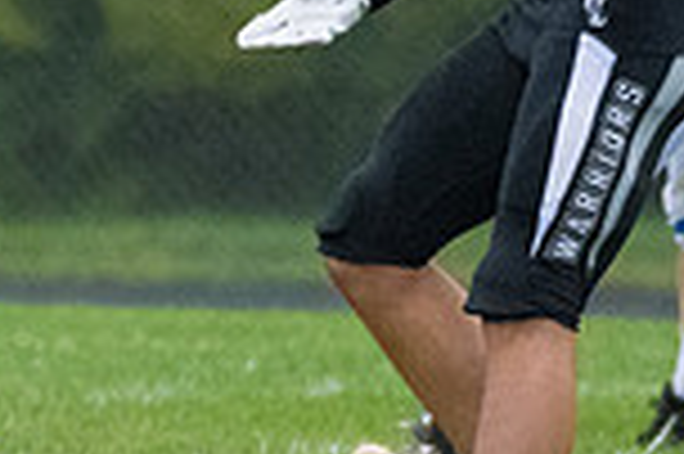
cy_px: 328
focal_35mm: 1777
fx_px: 33726
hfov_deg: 1.2
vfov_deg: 0.8
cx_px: -418
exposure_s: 1/2000
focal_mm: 310
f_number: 5.6
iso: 6400
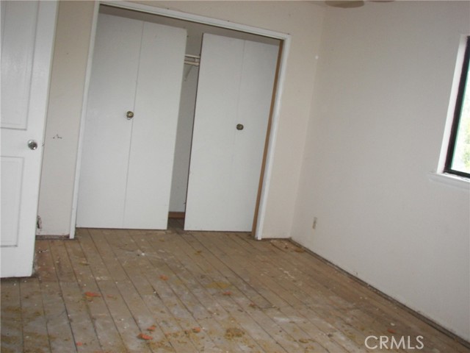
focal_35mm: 36
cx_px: 235
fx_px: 489
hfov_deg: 51.4
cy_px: 176
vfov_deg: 39.7
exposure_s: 1/30
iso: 100
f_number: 2.8
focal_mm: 6
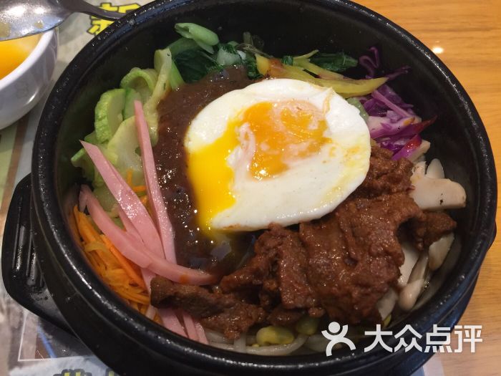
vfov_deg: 48.2
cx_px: 250
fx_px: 420
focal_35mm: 29
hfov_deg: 61.7
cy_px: 188
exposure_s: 1/33
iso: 64
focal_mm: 4.15
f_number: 2.2
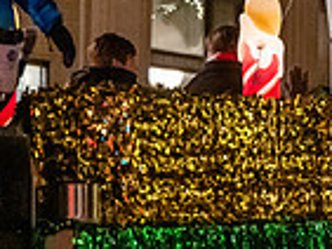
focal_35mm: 281
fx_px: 2697
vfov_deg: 5.3
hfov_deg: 6.8
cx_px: 655
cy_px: 86
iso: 6400
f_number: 3.2
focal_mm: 71
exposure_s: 1/200
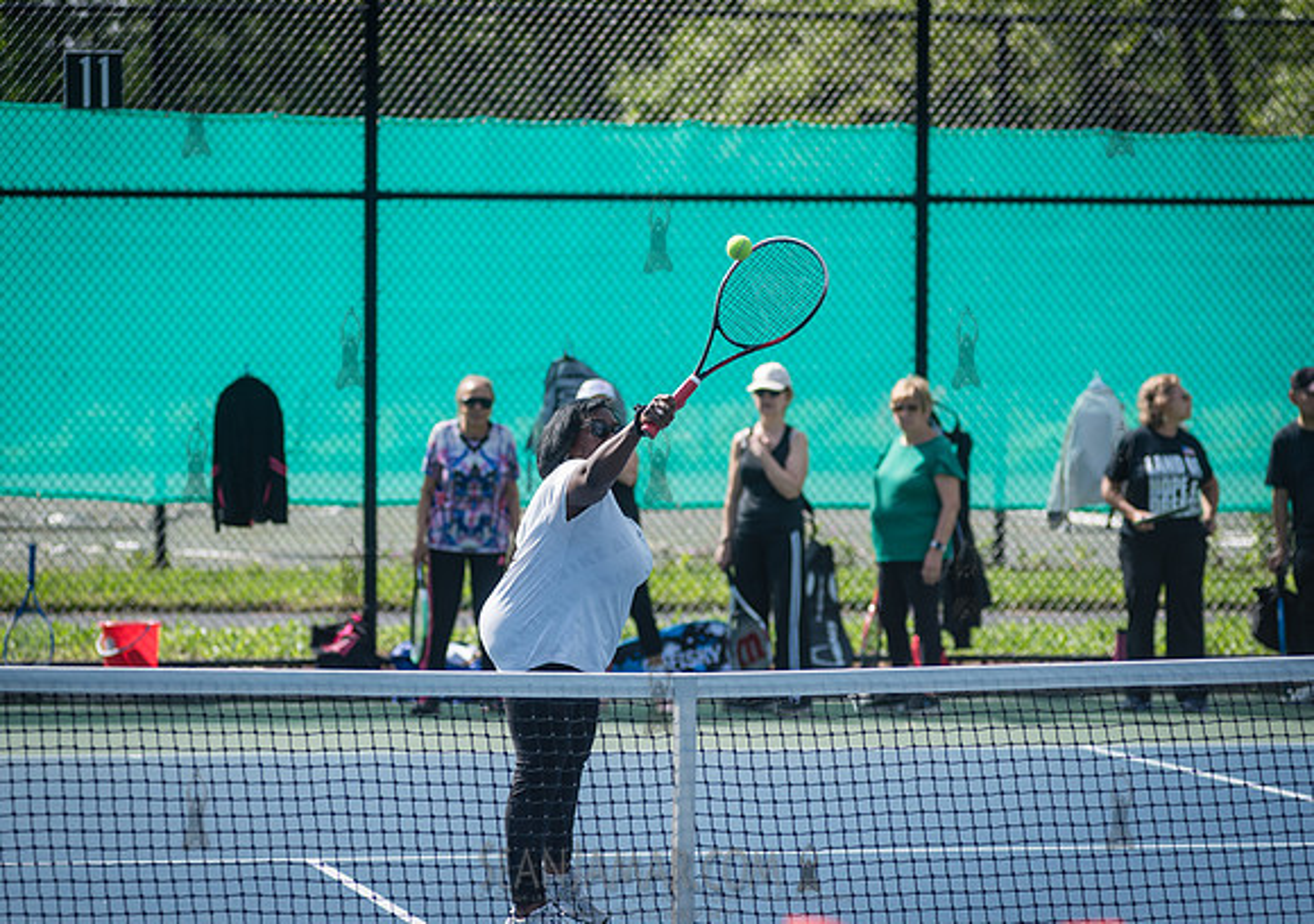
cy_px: 483
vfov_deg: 9.1
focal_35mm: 156
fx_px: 5808
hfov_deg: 12.9
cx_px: 653
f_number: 4
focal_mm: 135
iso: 200
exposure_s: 1/1250
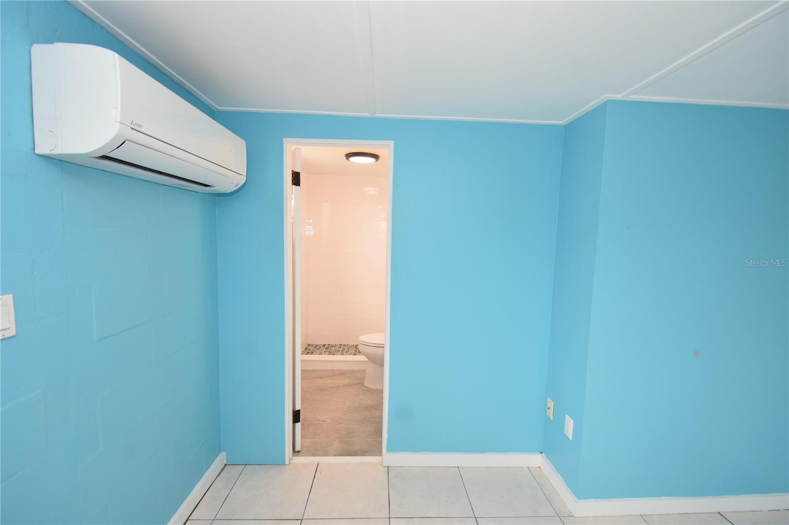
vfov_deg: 77.3
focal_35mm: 15
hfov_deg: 100.4
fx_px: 329
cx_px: 394
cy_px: 262
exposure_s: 1/60
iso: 200
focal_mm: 10
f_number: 4
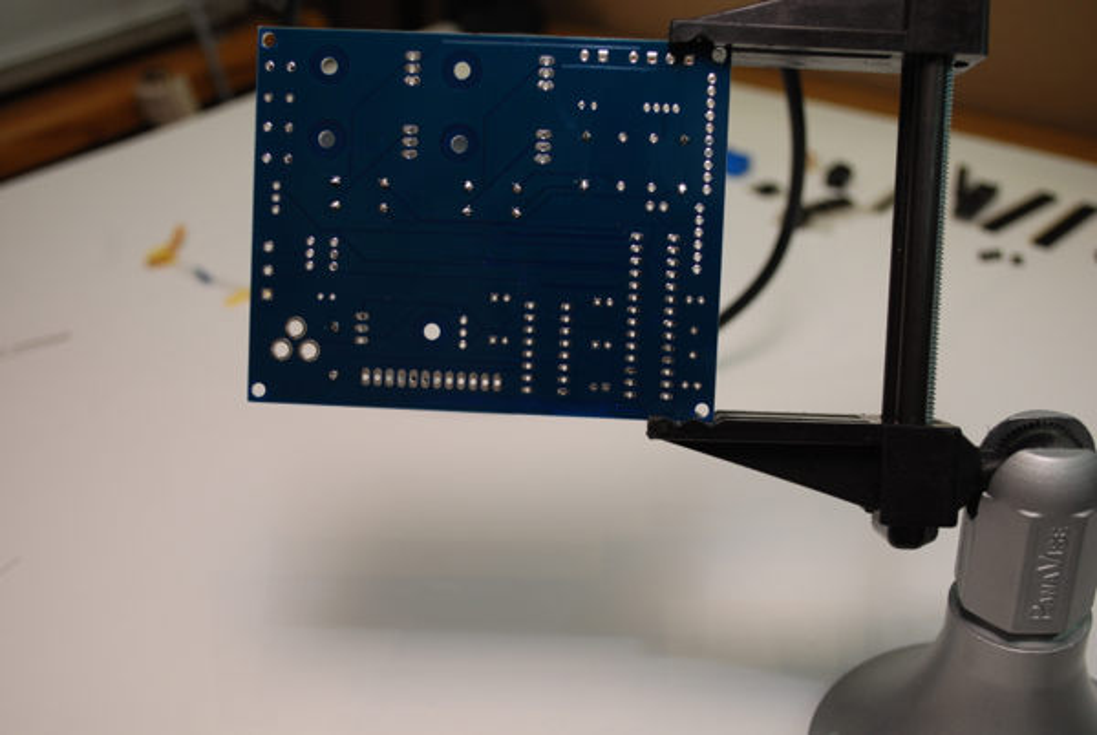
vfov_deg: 30.0
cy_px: 368
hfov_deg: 43.5
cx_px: 548
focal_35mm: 45
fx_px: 1373
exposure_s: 1/60
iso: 200
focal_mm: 30
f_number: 4.8
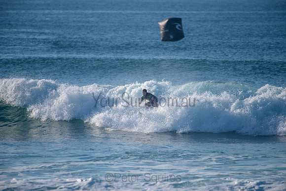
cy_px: 96
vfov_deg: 2.8
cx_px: 143
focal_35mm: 500
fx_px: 3973
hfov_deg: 4.1
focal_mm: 500
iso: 200
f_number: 5.6
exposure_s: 1/2000
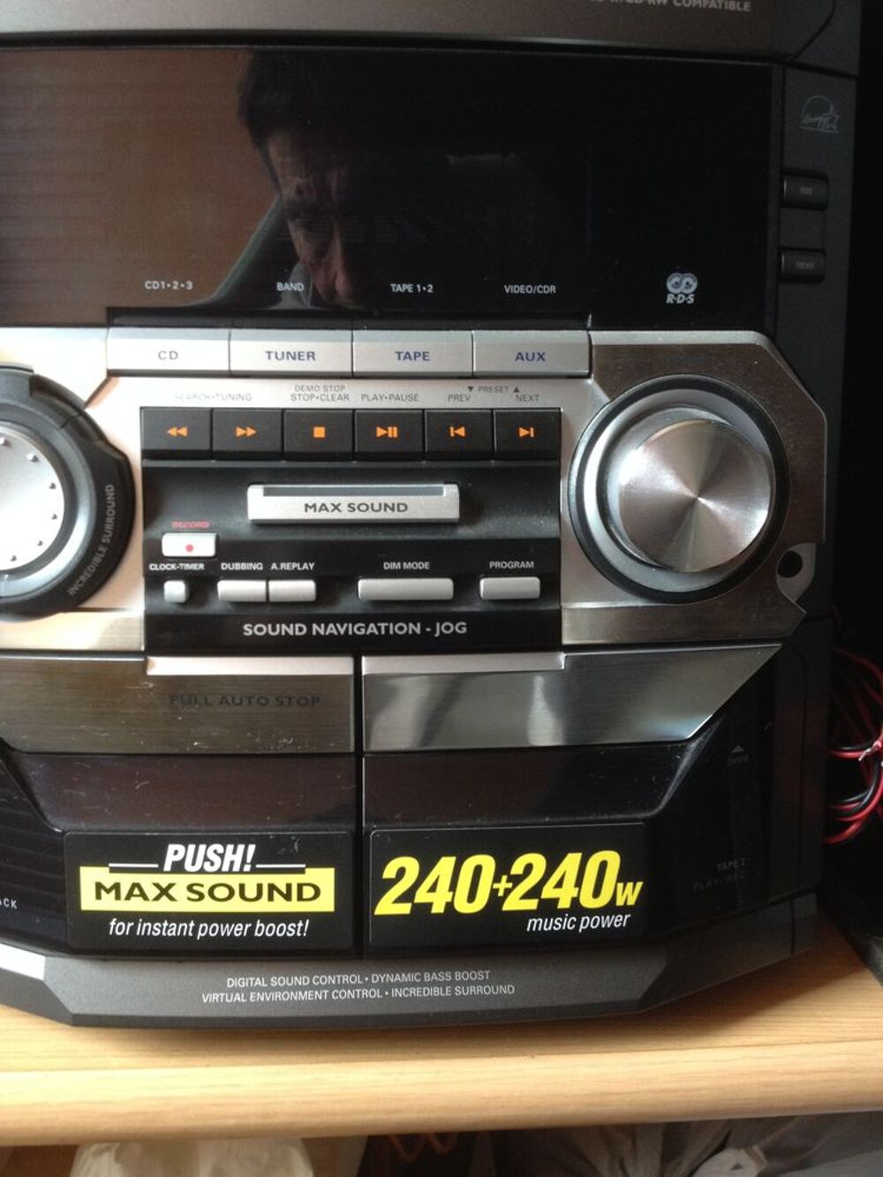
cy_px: 588
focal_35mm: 35
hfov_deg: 40.7
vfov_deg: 52.6
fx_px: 1190
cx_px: 442
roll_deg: -1.1
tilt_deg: -13.1
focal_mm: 4.28
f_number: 2.4
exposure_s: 1/20
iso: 125
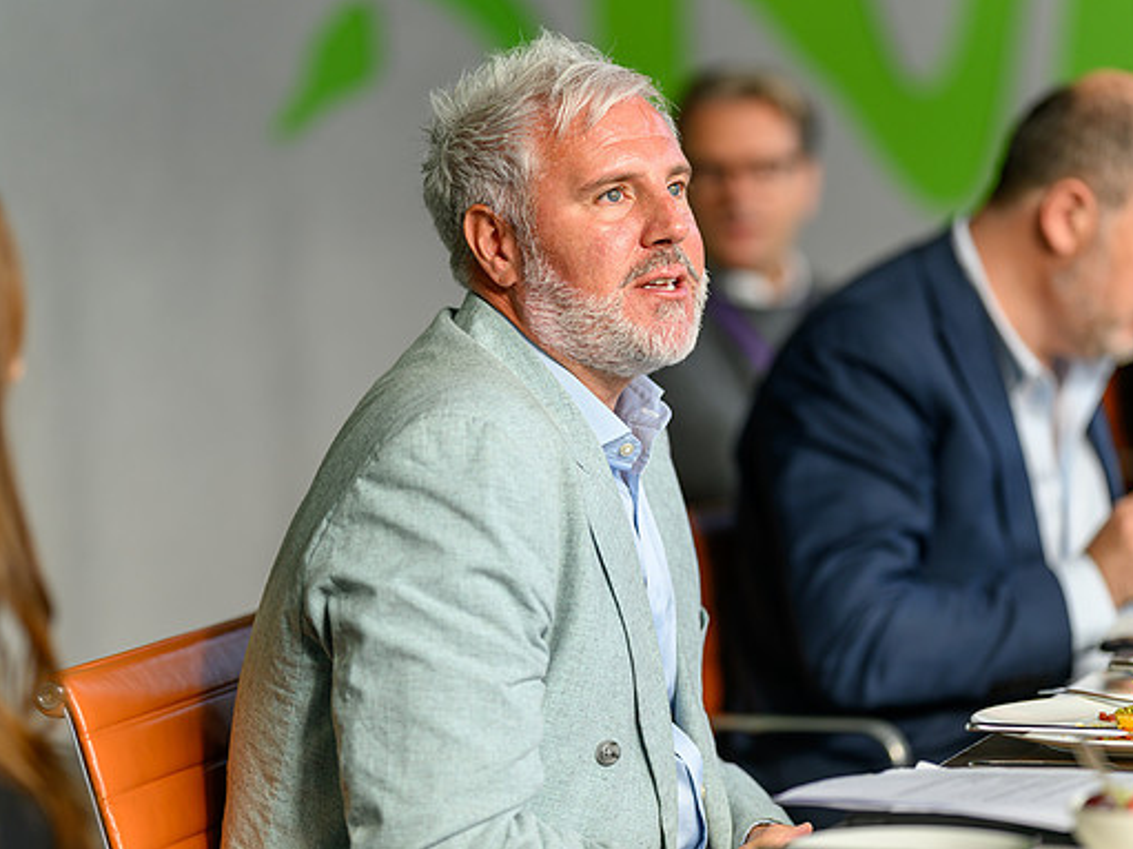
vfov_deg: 10.0
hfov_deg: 13.3
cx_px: 583
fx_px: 4876
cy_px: 427
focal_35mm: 149
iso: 64
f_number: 1.8
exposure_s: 1/400
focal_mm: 135
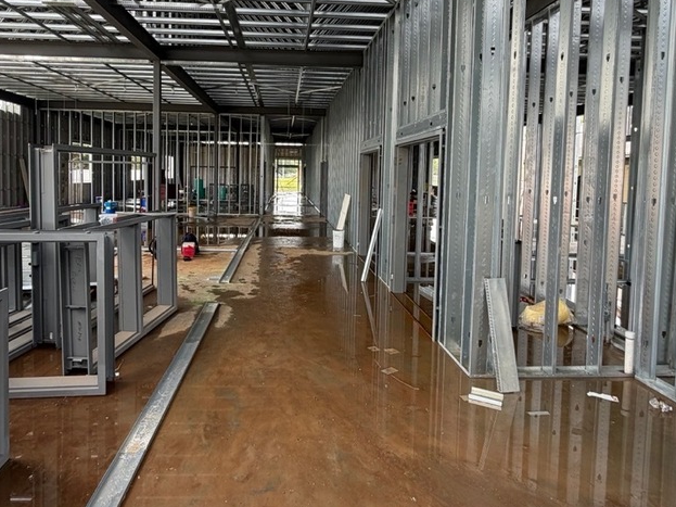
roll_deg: +0.6
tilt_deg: -2.9
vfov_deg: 58.2
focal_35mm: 23
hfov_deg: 73.8
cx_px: 308
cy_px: 192
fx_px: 449
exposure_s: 1/121
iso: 50
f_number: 2.2
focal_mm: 2.22
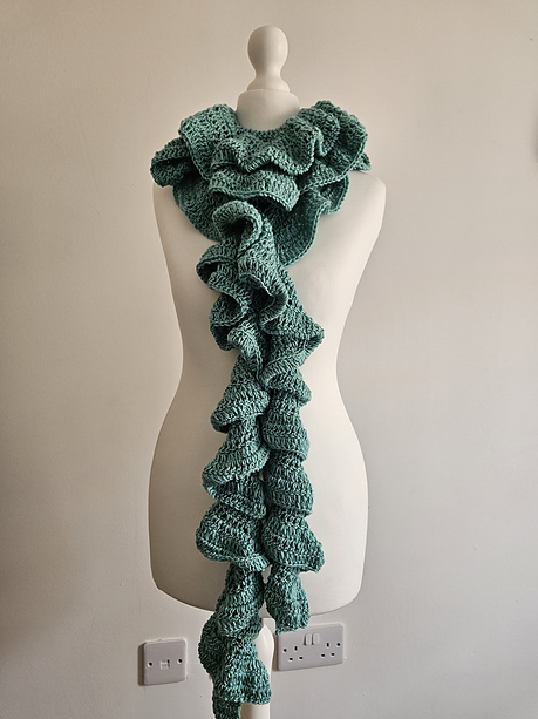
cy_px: 362
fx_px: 498
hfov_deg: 56.8
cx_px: 261
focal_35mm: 24
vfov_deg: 71.6
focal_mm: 5.4
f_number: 1.8
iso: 250
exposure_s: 1/100
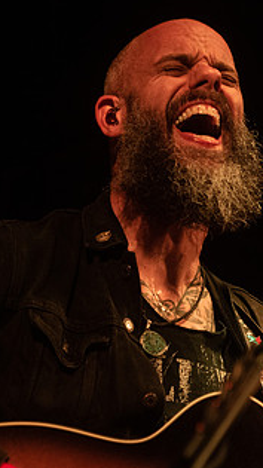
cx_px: 224
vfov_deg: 15.9
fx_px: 1675
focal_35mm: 135
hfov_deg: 9.0
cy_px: 219
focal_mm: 70
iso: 3200
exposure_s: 1/160
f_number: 3.2
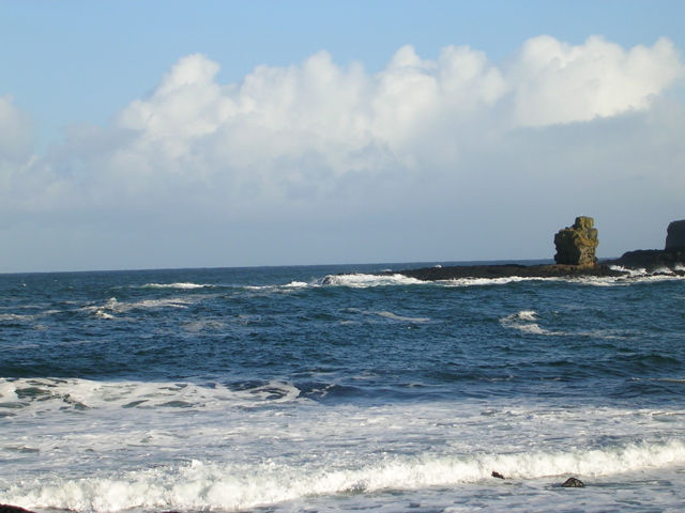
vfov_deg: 12.9
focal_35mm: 115
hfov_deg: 17.1
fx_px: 2276
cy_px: 256
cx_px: 342
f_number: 4.9
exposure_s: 1/380
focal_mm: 17.4
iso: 50
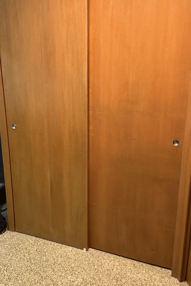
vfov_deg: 48.5
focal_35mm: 40
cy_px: 148
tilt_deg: -18.1
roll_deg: -0.7
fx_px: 318
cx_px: 84
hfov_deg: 33.4
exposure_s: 1/40
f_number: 1.78
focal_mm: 6.76
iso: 640
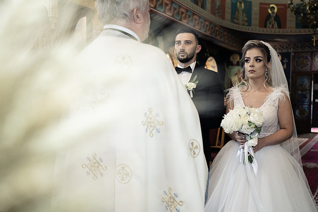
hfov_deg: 52.1
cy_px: 115
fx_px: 325
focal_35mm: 37
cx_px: 172
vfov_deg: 36.2
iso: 2500
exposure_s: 1/160
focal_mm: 34
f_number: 2.8
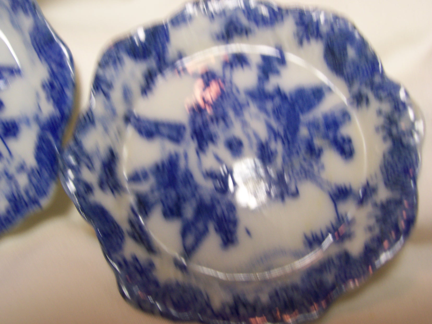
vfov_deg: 38.7
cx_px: 216
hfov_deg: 50.1
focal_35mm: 37
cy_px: 162
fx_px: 462
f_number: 2.8
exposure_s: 1/30
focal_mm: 5.6
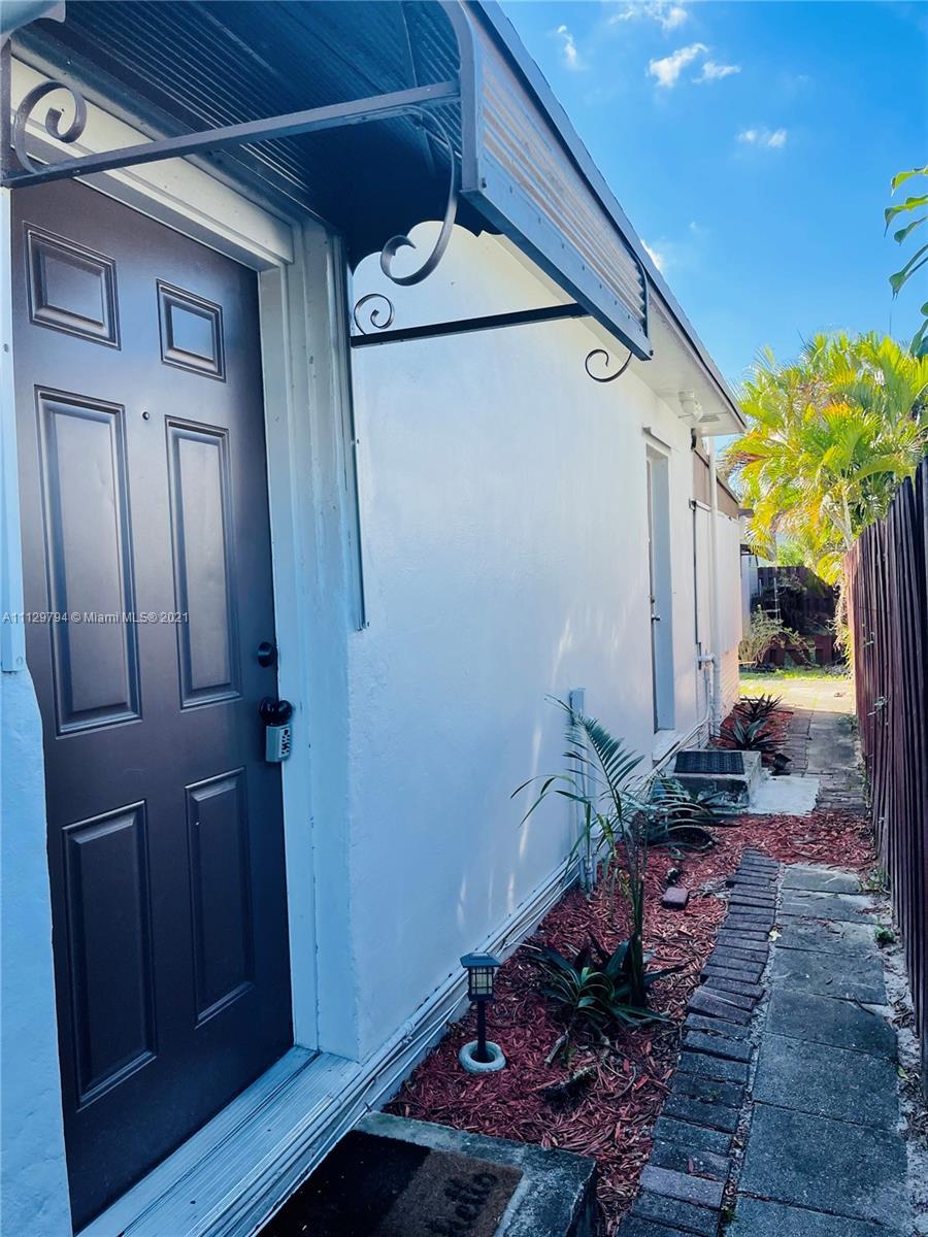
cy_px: 618
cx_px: 464
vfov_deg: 67.3
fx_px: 929
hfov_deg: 53.1
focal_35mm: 26
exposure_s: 1/938
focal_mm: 5.1
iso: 32
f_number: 1.6
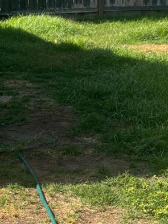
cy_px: 55
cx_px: 62
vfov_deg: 19.7
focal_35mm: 99
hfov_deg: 14.9
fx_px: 641
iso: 50
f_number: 1.5
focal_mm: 5.7
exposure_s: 1/2632
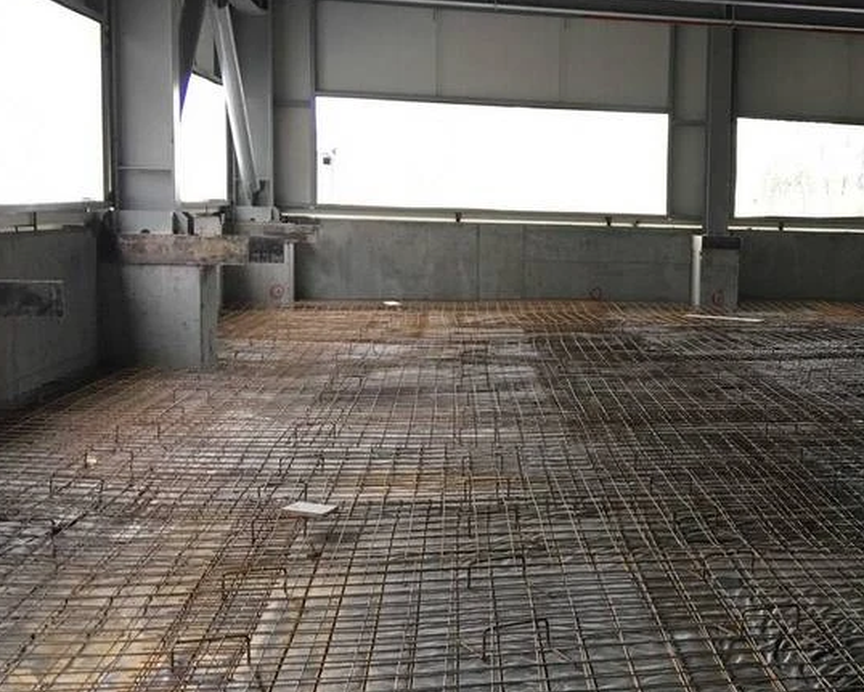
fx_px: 1356
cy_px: 356
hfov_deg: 33.6
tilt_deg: -3.1
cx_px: 764
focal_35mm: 53
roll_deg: -1.3
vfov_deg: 28.6
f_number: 2.2
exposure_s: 1/33
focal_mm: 4.15
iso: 50
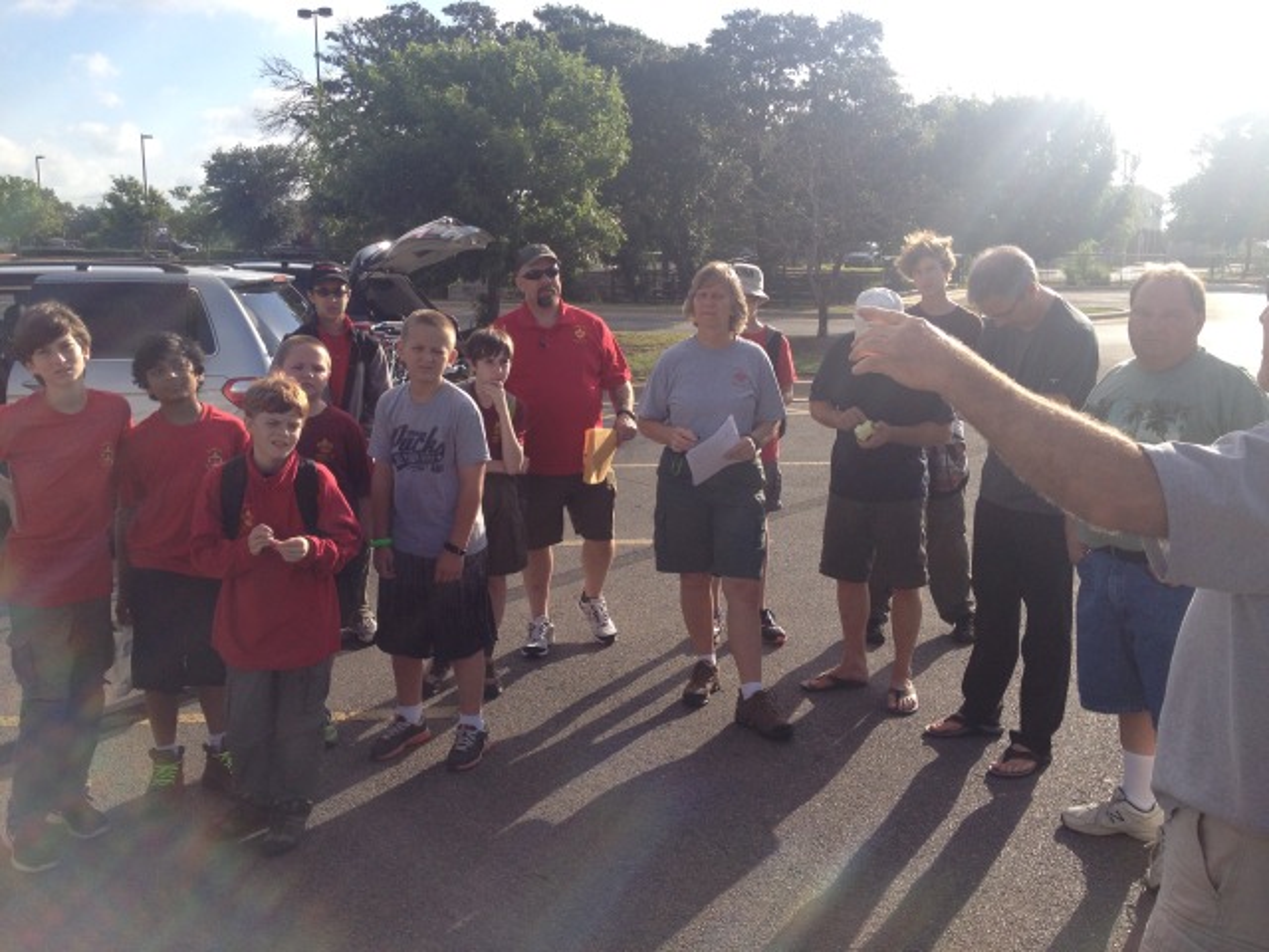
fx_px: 1283
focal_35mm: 35
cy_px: 476
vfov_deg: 40.7
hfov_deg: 52.6
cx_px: 634
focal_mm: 4.28
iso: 50
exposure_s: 1/1255
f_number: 2.4
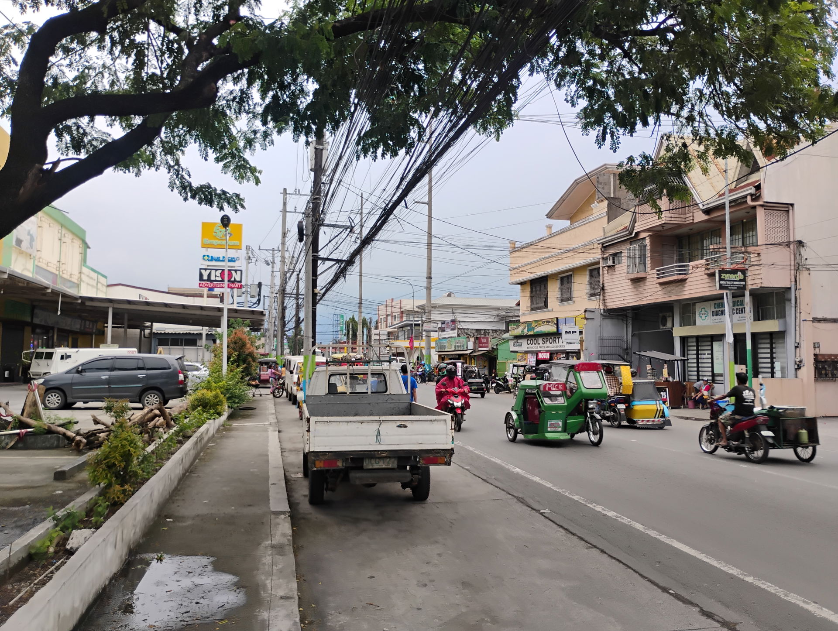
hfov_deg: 63.4
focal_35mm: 28
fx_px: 679
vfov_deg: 49.9
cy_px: 316
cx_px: 419
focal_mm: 4.26
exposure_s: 1/120
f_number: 1.8
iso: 100
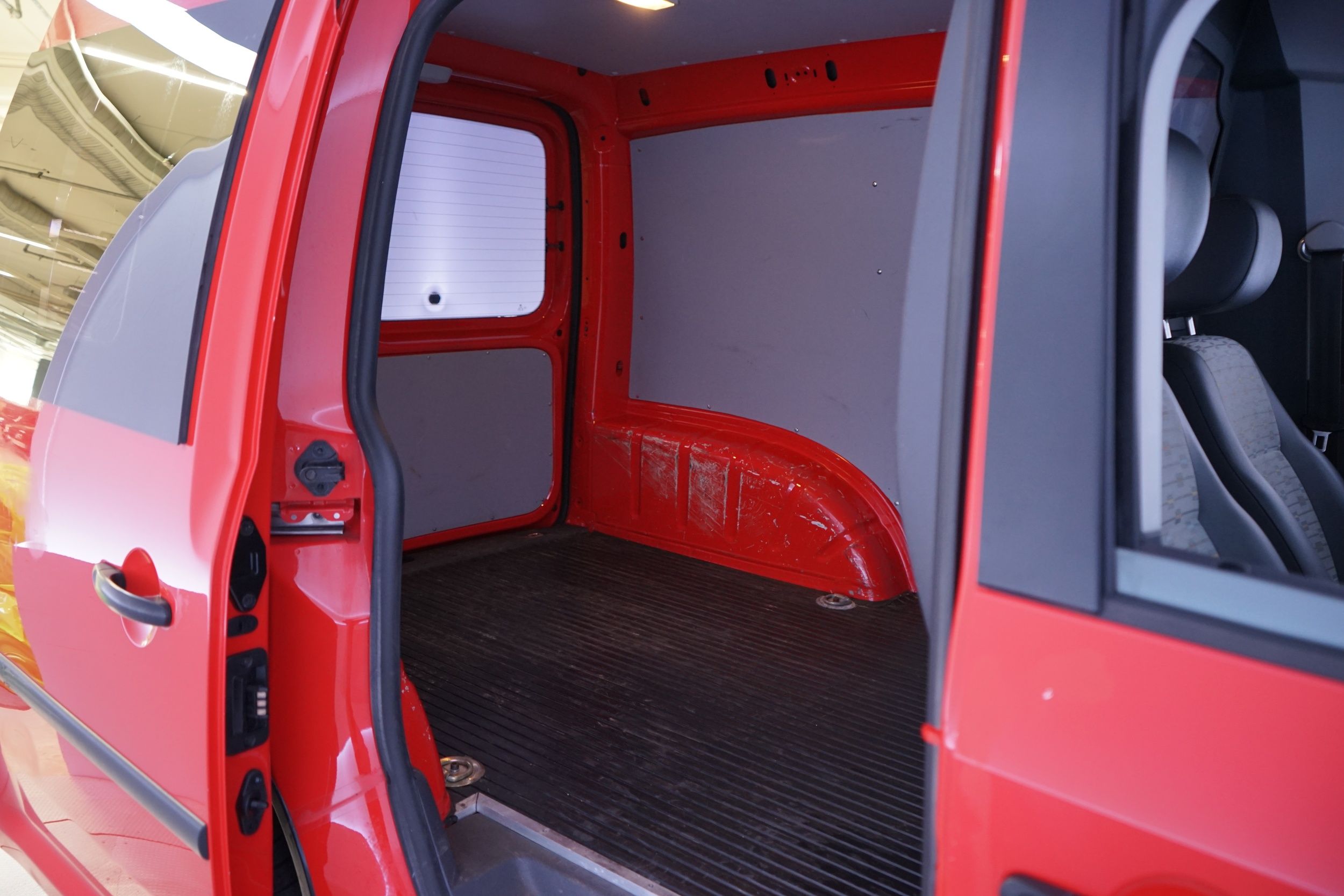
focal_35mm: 28
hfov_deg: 65.5
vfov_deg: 46.4
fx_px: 1045
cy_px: 448
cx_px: 672
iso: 1000
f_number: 3.5
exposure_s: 1/15
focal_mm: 28
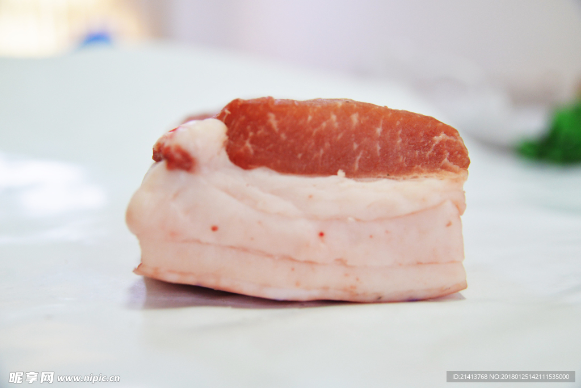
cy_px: 194
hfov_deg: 54.4
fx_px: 565
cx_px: 290
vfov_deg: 37.9
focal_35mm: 35
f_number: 3.2
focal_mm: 35
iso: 1600
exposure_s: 1/40
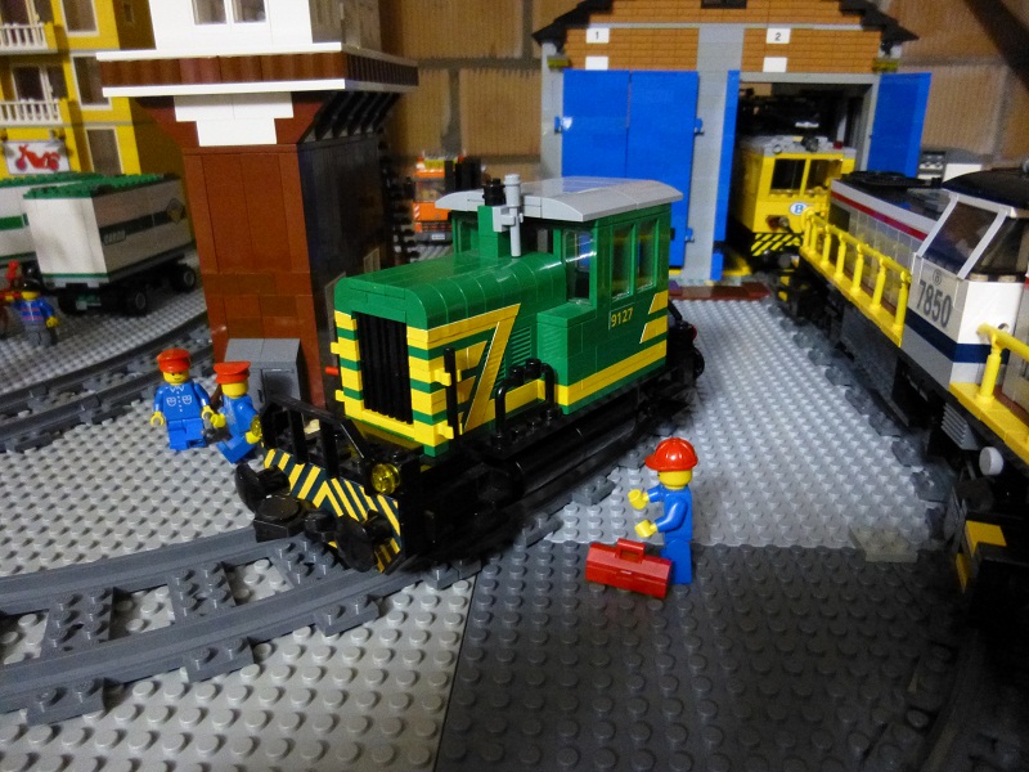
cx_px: 514
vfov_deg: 54.9
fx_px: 743
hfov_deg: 69.4
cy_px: 386
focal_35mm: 25
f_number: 3.1
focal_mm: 4.5
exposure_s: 1/8
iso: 1250
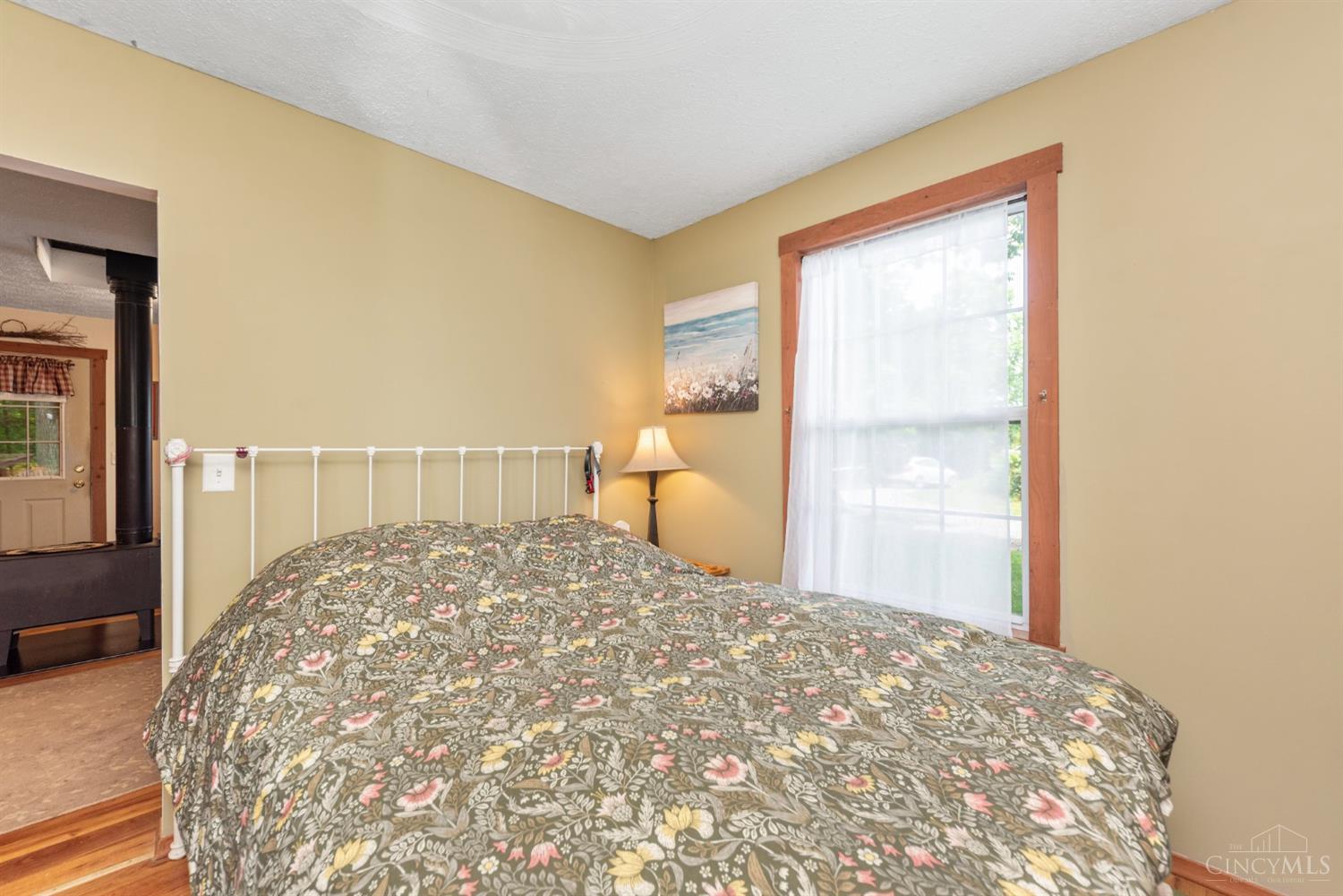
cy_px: 448
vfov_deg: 81.2
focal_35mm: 14
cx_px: 672
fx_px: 522
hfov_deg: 104.3
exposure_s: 1/100
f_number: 5.6
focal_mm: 14
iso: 400
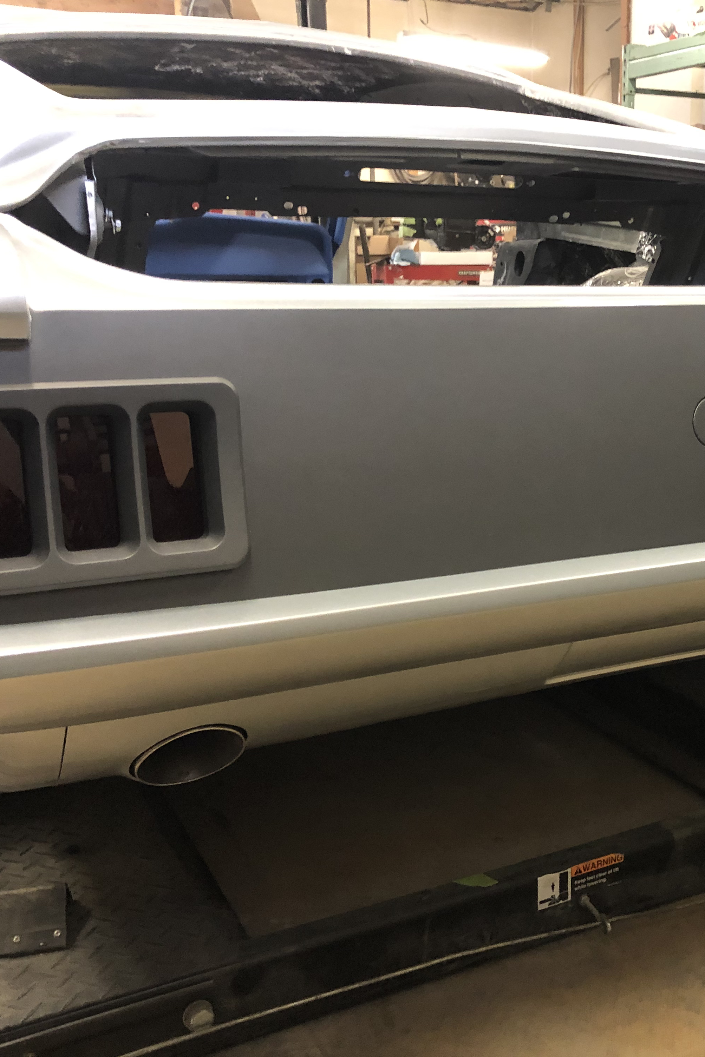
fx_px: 1146
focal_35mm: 39
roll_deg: -1.7
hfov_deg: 33.7
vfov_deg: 49.6
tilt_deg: -14.4
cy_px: 527
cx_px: 508
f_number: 1.8
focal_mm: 3.99
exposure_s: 1/11
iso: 100
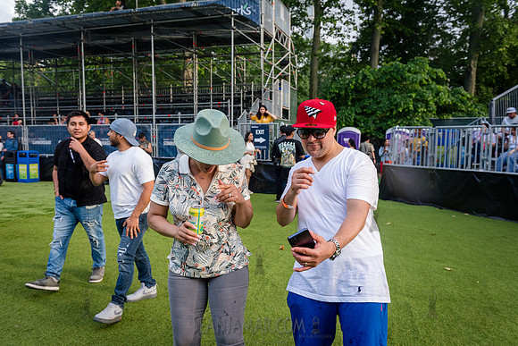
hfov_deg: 64.8
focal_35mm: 28
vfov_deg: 45.9
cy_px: 173
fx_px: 408
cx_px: 259
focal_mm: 28
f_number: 4.5
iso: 1000
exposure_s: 1/800
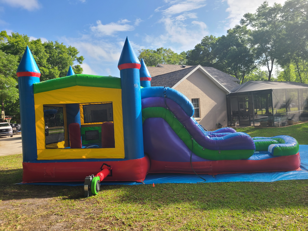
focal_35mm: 26
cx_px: 154
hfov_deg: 67.3
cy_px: 116
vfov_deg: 53.1
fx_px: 231
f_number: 1.8
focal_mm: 5.4
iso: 40
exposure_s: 1/1105
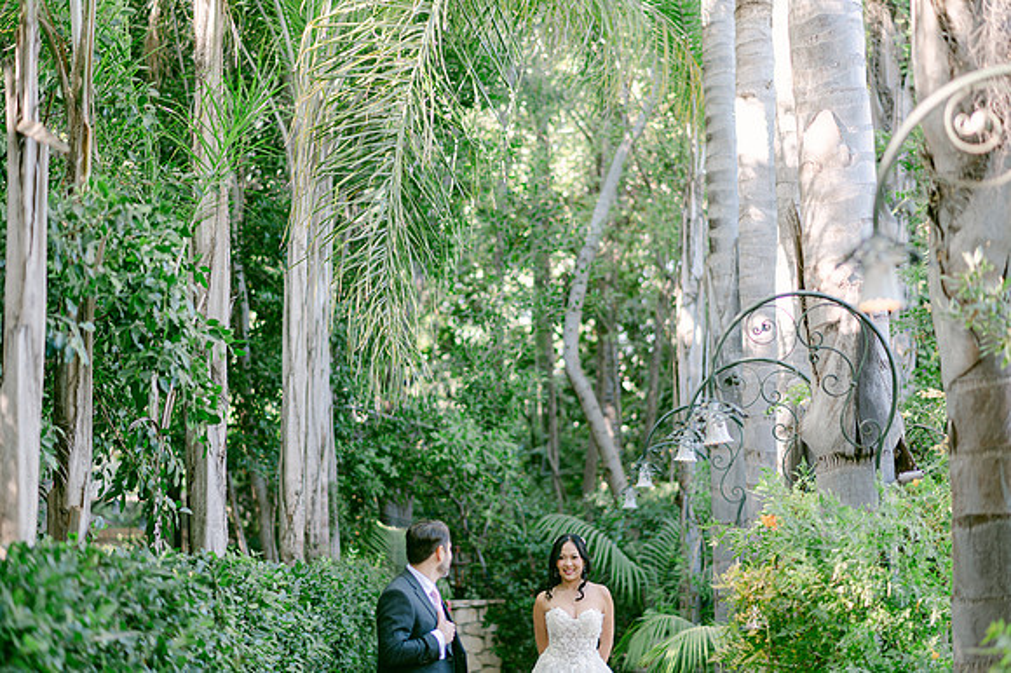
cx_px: 506
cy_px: 336
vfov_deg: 16.1
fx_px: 2386
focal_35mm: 85
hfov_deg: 23.9
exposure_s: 1/125
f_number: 2
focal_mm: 85
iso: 160
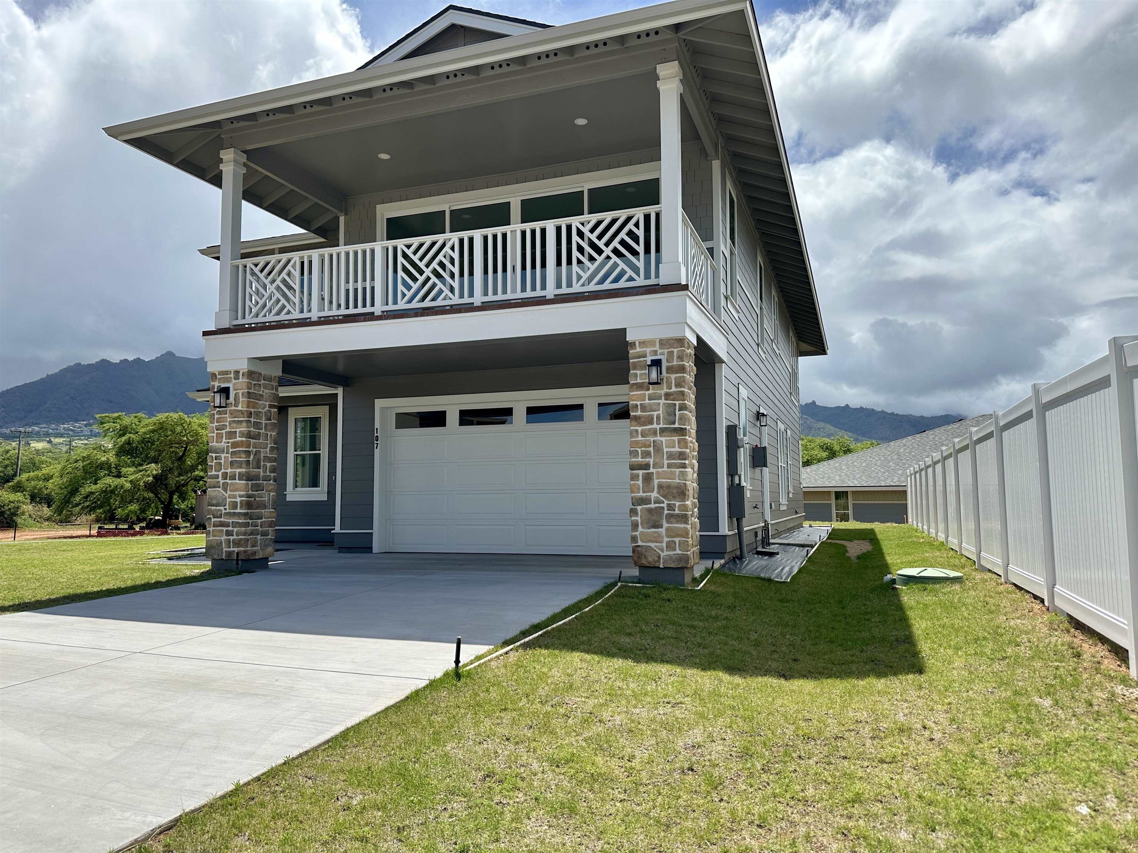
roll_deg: +0.1
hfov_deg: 71.6
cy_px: 426
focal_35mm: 24
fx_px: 789
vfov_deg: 56.8
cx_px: 569
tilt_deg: +4.5
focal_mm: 6.86
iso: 80
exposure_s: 1/6211
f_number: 1.78
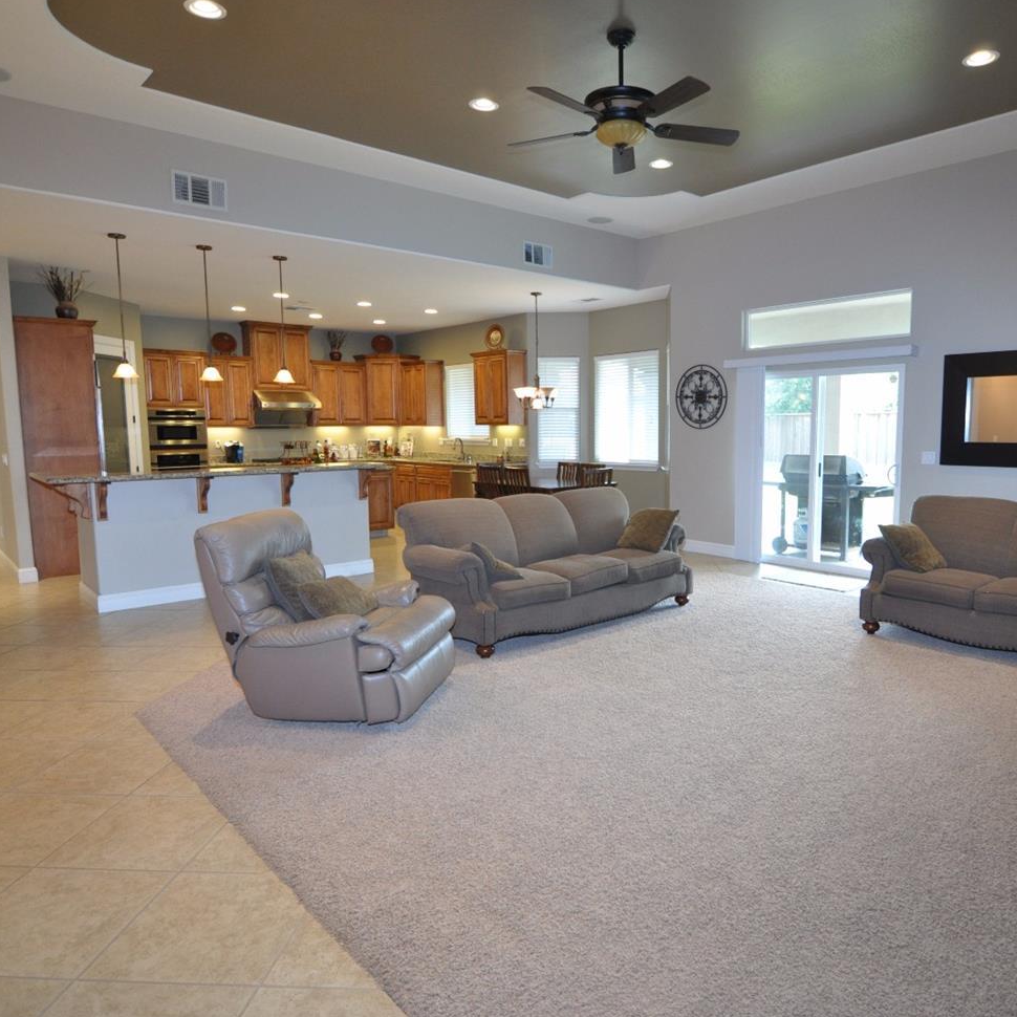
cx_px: 596
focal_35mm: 22
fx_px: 720
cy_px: 509
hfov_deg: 70.0
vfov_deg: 70.5
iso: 800
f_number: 2.8
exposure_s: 1/80
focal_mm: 11
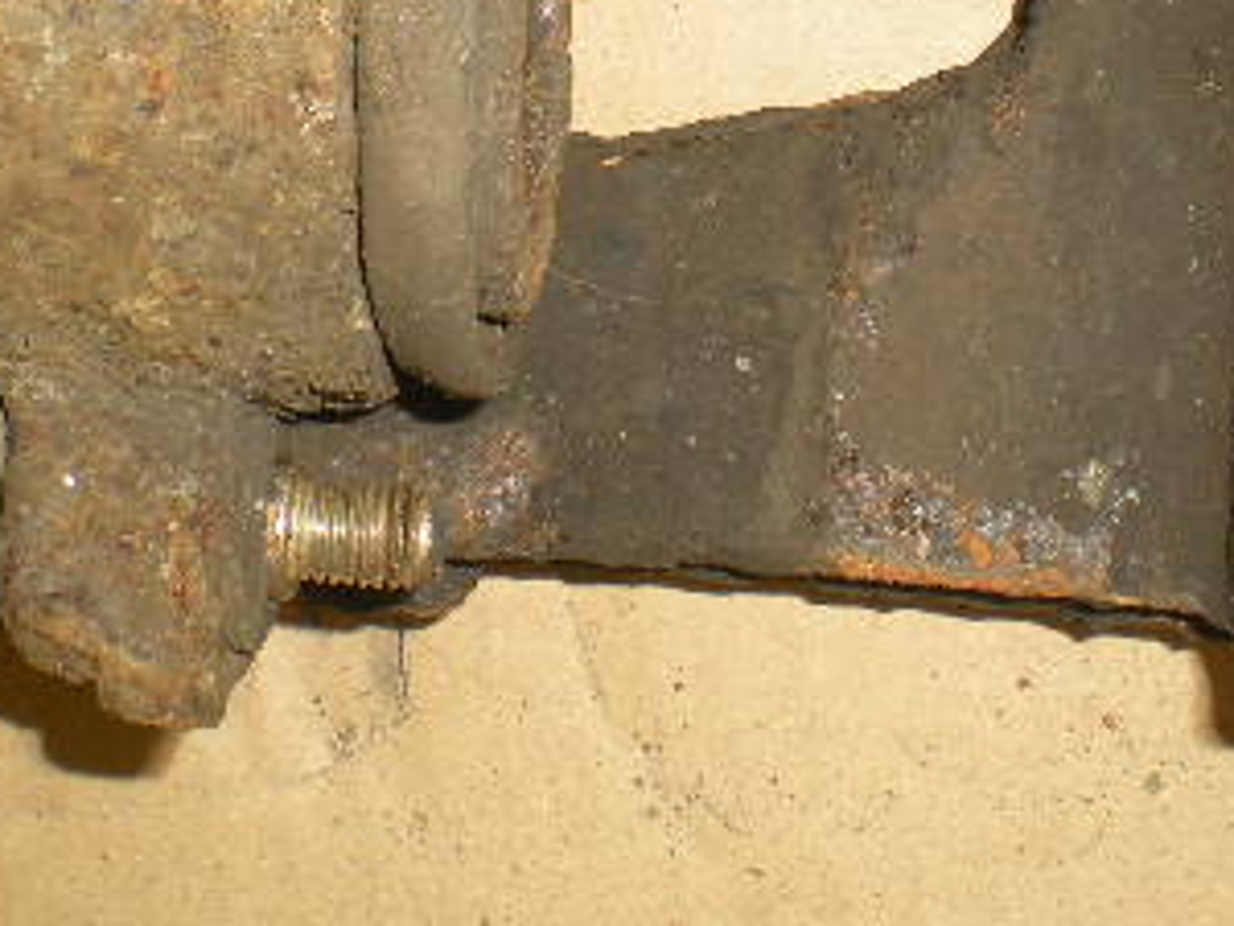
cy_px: 70
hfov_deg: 24.1
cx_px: 662
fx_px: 2888
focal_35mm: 81
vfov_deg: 17.9
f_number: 4.6
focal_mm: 6.3
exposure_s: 1/60
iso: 85
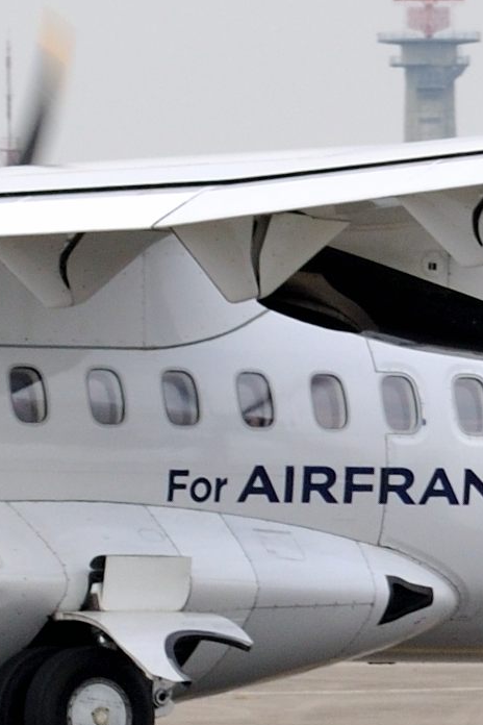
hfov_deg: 2.2
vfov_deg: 3.3
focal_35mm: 628
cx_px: -474
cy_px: 204
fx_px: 12638
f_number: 7.1
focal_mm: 70
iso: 200
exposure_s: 1/400
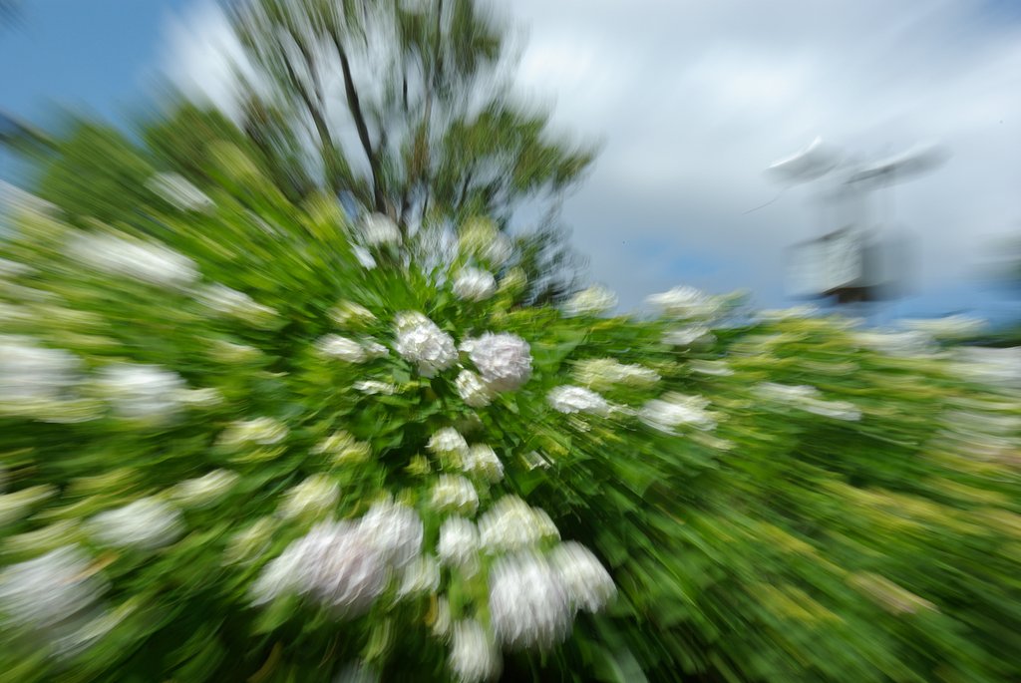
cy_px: 342
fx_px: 2683
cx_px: 510
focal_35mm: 94
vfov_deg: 14.5
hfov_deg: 21.5
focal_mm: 63
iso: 100
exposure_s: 1/20
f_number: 32
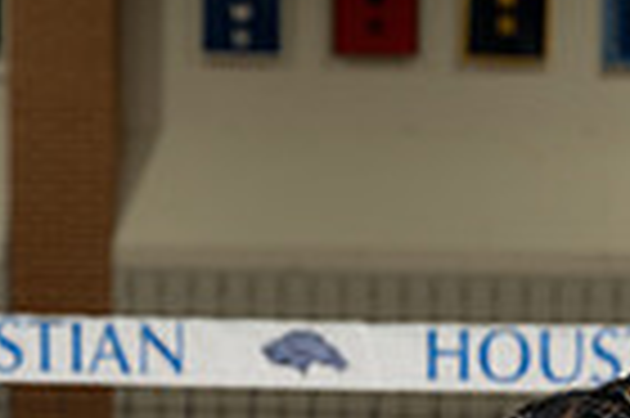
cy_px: 975
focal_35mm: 177
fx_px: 3094
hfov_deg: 11.5
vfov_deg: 7.3
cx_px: 670
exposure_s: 1/250
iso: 500
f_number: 5.6
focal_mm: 55
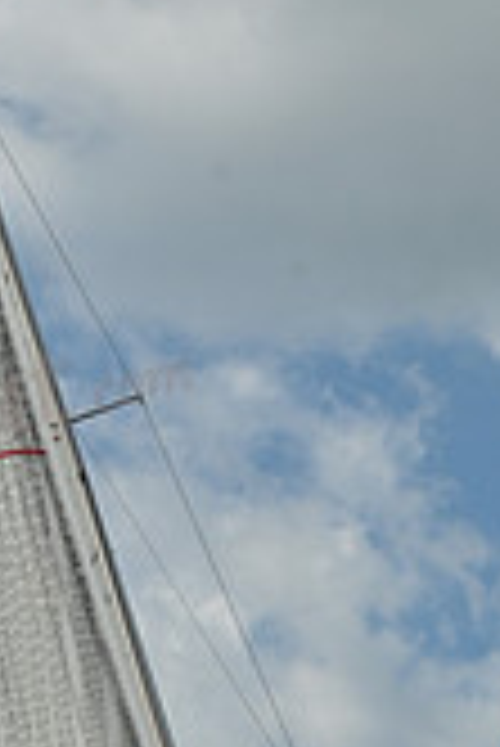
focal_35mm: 244
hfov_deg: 5.6
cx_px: 426
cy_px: 1026
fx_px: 5072
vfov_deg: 8.3
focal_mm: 70
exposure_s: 1/1250
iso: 250
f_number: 9
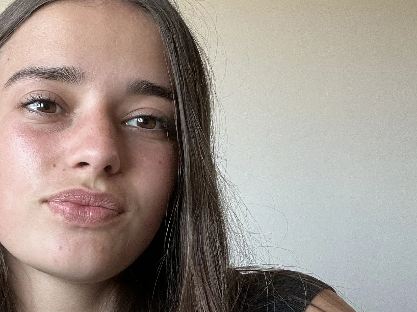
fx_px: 663
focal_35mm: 55
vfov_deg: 26.3
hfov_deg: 33.2
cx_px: 47
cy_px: 228
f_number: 2.2
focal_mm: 2.71
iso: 125
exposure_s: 1/60
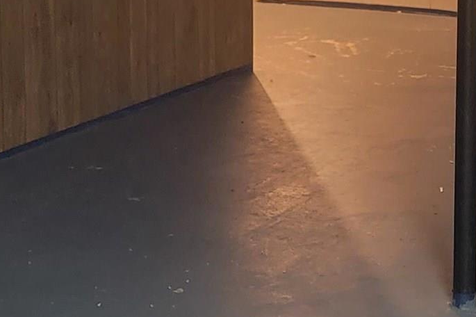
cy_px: 26
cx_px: 372
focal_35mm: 112
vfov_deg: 12.1
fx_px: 1480
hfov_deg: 18.1
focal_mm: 6.7
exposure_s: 1/30
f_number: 1.8
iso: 640
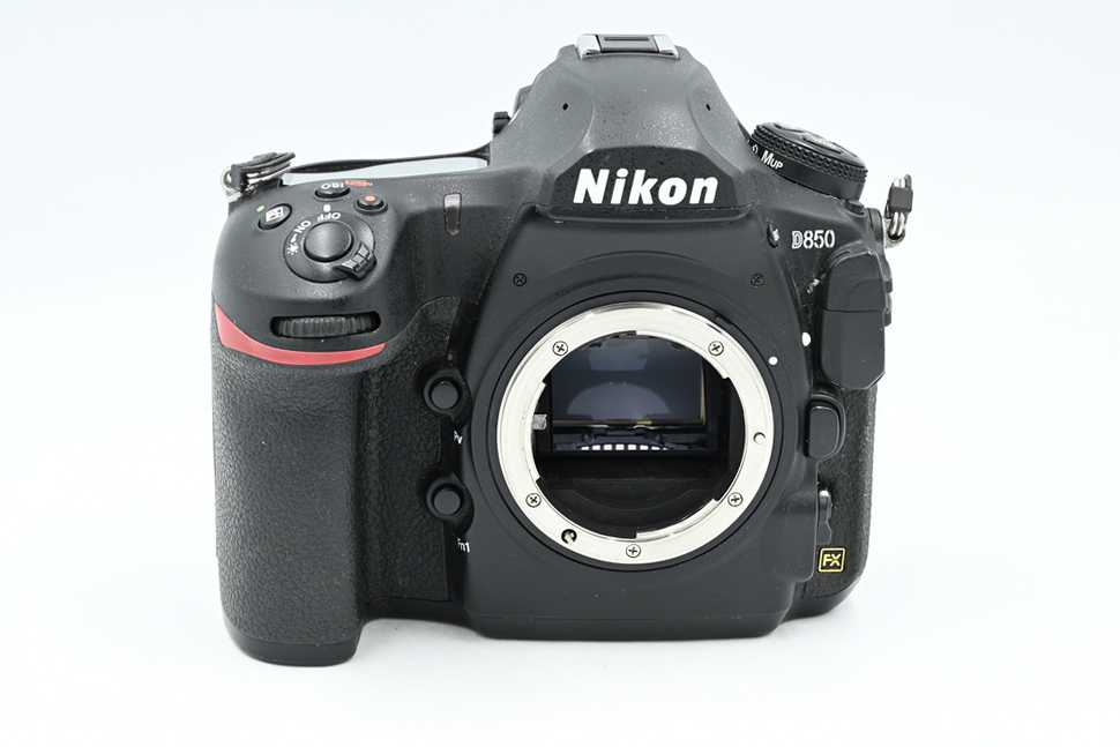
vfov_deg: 18.2
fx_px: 2334
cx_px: 560
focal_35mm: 75
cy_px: 374
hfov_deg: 27.0
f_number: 14
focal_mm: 75
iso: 200
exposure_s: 1/13
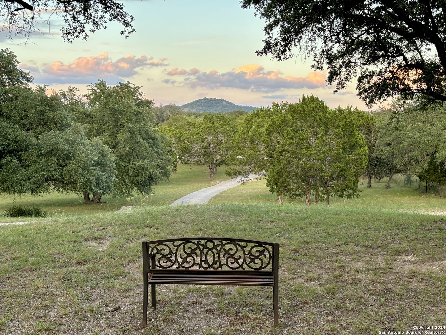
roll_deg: -1.7
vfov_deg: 28.0
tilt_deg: -3.3
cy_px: 168
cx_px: 223
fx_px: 670
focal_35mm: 52
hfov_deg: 36.8
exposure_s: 1/121
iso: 32
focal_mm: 5.96
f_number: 1.6
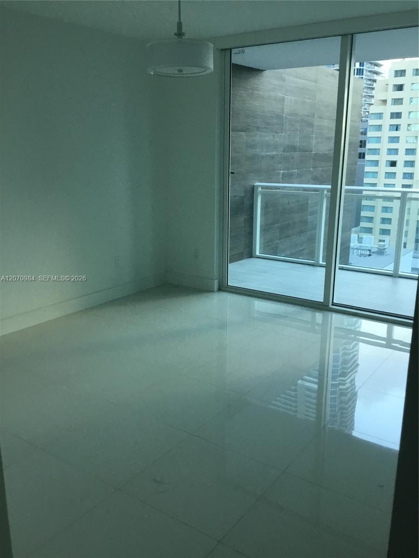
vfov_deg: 58.4
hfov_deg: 45.4
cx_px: 210
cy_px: 279
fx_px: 500
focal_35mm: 31
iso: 40
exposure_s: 1/30
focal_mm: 3.3
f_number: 2.4
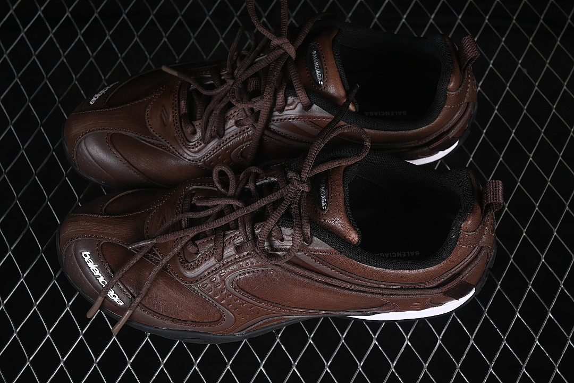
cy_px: 192
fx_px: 1196
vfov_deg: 18.2
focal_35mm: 75
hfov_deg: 27.0
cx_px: 287
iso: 160
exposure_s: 1/60
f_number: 6.3
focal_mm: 50
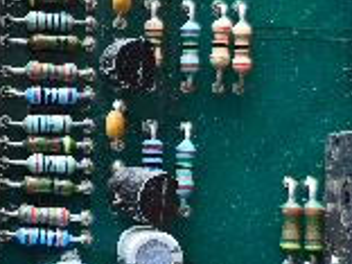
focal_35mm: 118
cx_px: -45
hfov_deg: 16.2
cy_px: 54
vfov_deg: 12.5
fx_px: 1200
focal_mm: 6.3
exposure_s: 1/90.1
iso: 320
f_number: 1.7
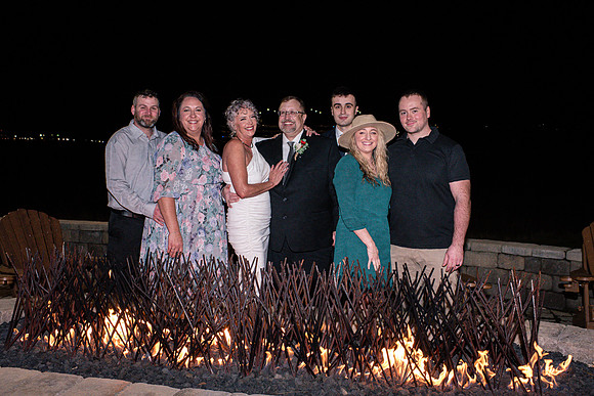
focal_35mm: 36
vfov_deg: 36.8
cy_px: 192
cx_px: 303
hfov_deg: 53.0
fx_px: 595
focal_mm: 35
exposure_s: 1/200
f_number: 5.6
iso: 2500
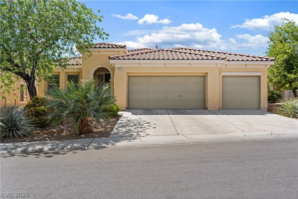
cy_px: 100
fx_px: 257
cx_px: 149
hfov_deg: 60.3
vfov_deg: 42.3
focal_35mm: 31
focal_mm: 31
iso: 50
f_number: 2.8
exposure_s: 1/125
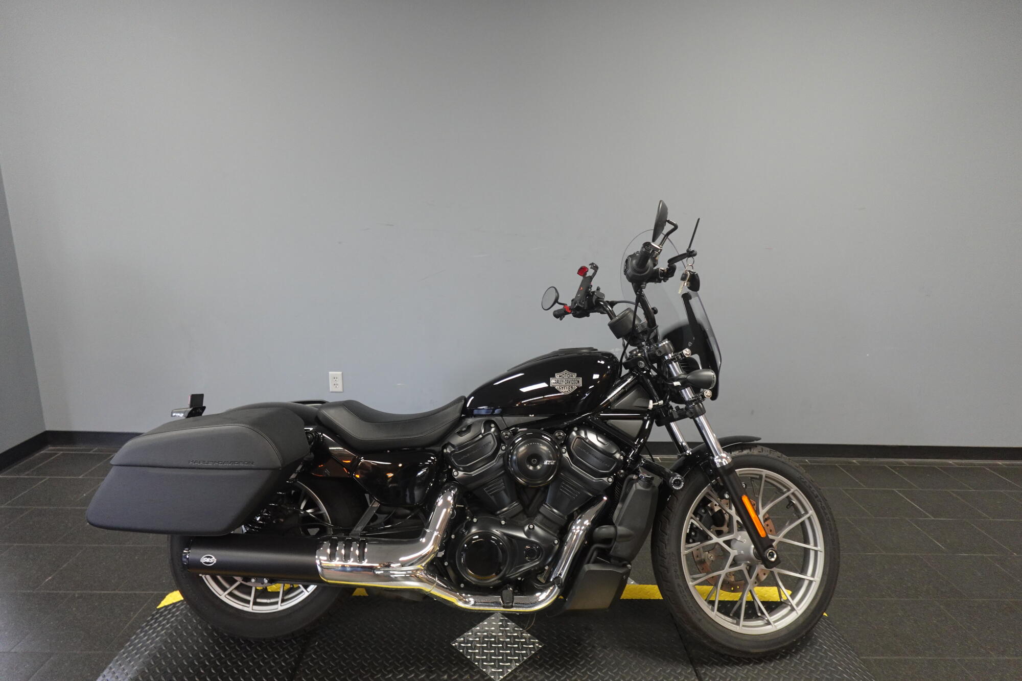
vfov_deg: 61.9
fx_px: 568
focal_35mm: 20
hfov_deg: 84.0
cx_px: 511
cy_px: 340
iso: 640
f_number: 2
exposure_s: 1/80
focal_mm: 7.6
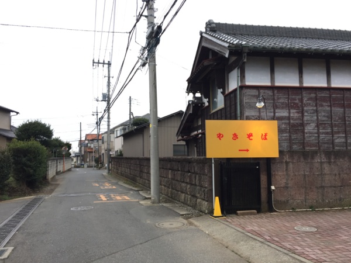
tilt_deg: +3.0
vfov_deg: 48.2
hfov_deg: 61.7
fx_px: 294
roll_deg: +0.7
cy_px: 132
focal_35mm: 29
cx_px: 176
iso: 32
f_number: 2.2
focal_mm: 4.15
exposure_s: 1/60
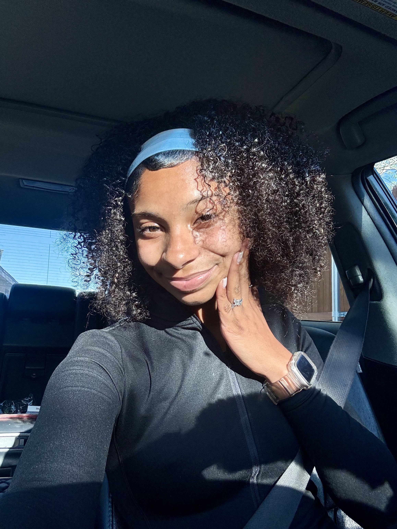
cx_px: 198
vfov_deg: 60.0
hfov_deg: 46.8
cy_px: 264
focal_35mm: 30
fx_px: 459
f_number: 1.9
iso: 25
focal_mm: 2.69
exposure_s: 1/429
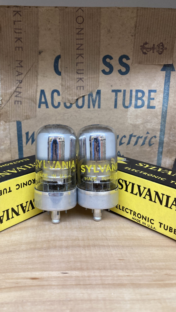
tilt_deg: -11.9
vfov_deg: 62.6
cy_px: 154
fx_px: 257
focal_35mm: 31
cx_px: 73
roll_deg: -1.2
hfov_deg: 37.7
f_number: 1.8
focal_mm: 3.99
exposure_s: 1/50
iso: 80
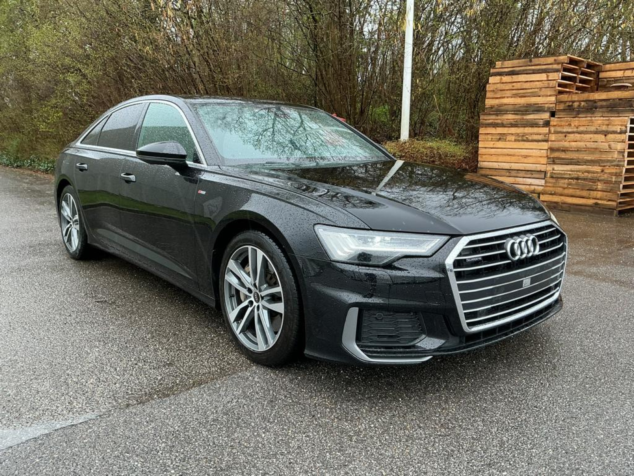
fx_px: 531
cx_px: 317
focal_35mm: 29
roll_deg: -0.2
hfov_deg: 61.7
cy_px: 238
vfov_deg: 48.2
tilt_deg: -9.8
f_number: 1.8
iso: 25
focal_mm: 3
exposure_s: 1/100
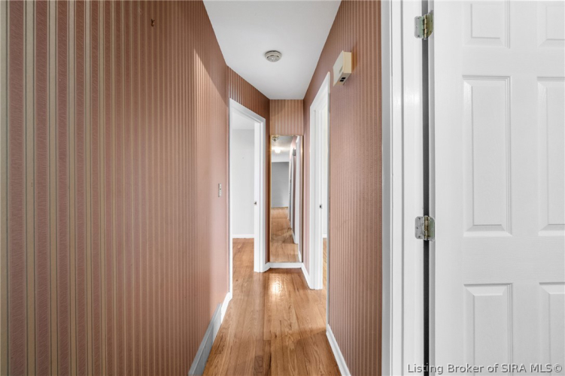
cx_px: 282
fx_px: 235
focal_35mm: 15
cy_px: 188
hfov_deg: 100.4
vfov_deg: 77.3
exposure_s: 1.3
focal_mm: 10
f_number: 9
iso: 400
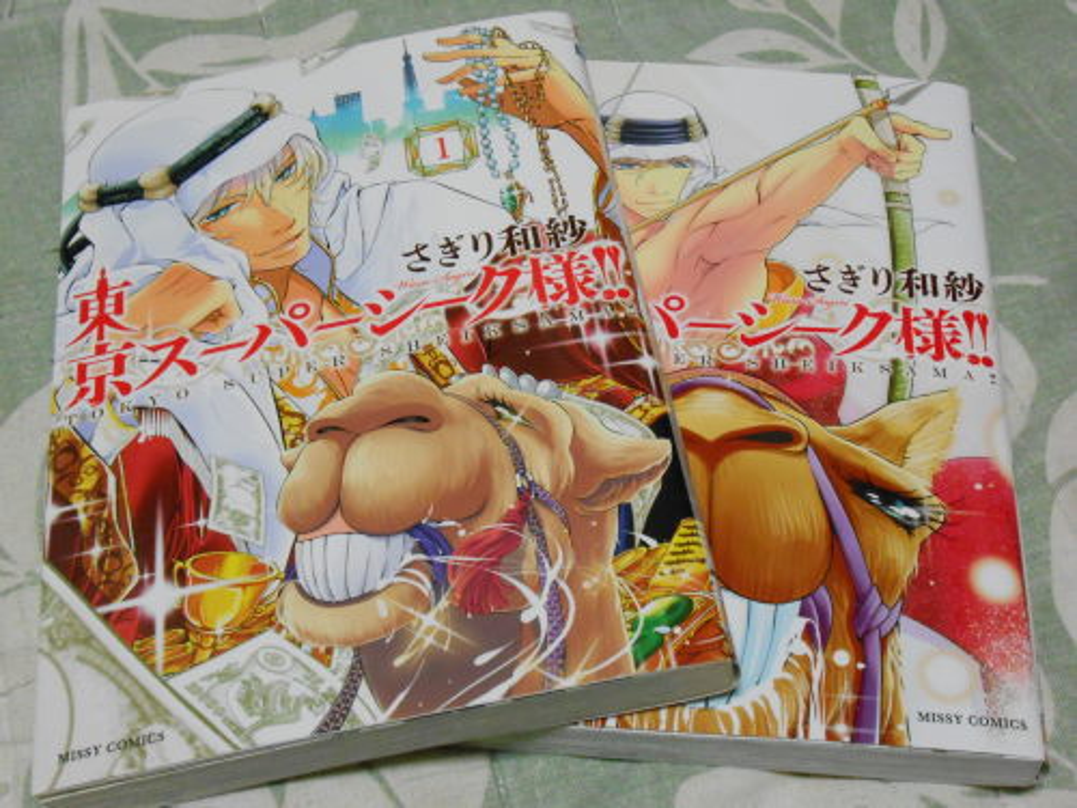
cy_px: 404
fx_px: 1525
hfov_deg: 38.9
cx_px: 538
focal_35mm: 49
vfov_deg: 29.7
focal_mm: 8.8
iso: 800
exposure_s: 1/50
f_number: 4.8
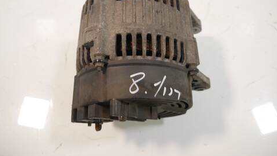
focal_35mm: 33
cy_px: 54
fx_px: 242
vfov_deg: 35.3
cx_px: 139
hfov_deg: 59.5
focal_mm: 15
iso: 640
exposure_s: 1/60
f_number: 3.6
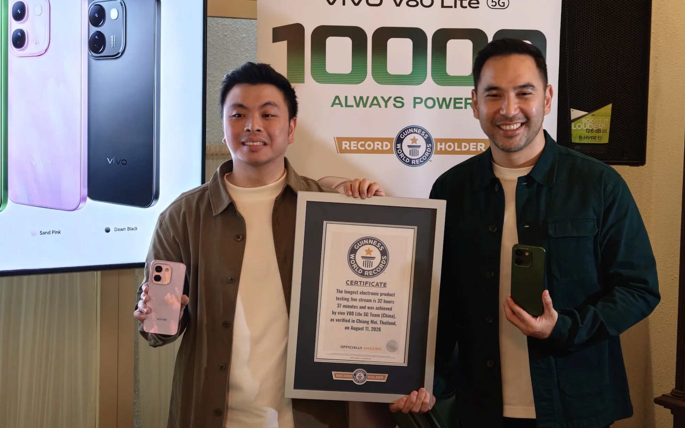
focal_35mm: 75
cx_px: 344
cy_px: 198
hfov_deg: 27.5
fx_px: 1400
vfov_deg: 17.4
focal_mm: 20.1
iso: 1000
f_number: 2.2
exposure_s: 1/33
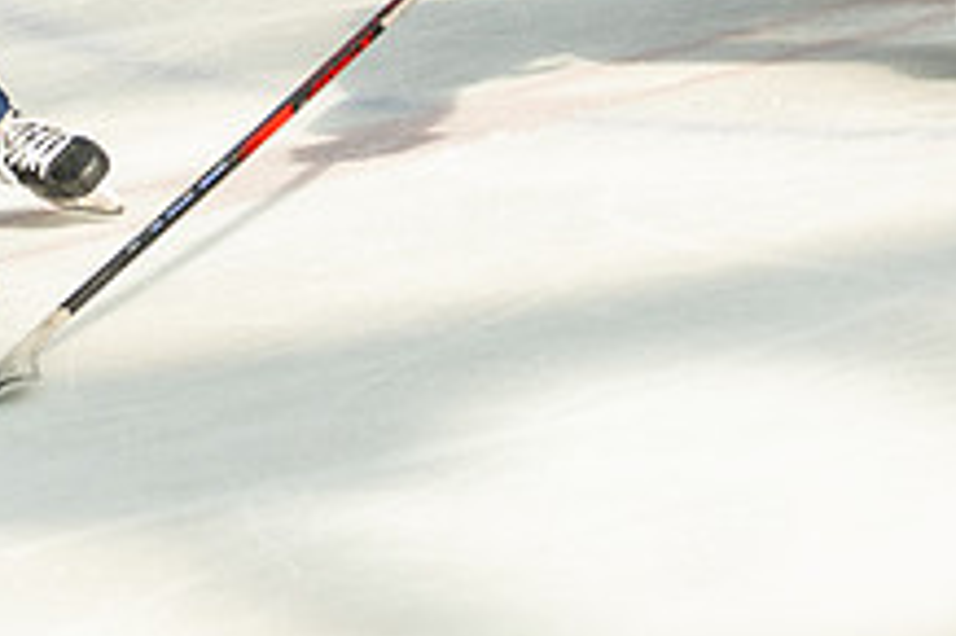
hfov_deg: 5.1
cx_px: 583
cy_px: -129
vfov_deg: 3.4
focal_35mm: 407
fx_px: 10800
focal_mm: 102
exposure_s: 1/1600
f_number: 3.5
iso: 800
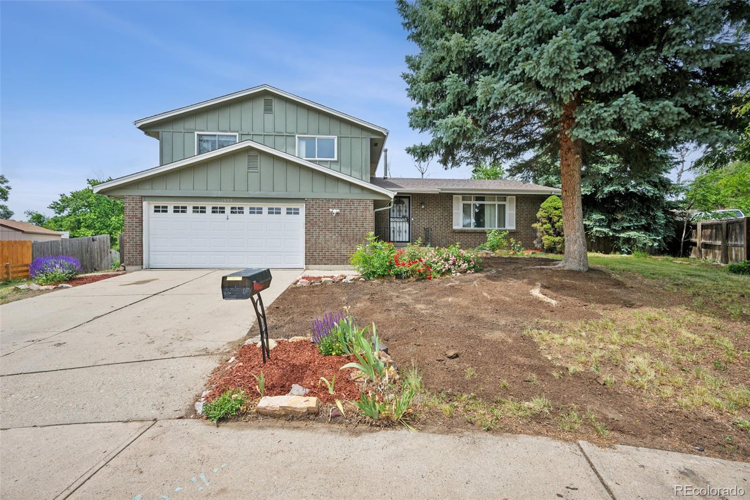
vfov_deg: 81.2
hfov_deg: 104.3
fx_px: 292
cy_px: 250
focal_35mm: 14
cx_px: 375
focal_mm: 14
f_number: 9
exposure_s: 1/500
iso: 400
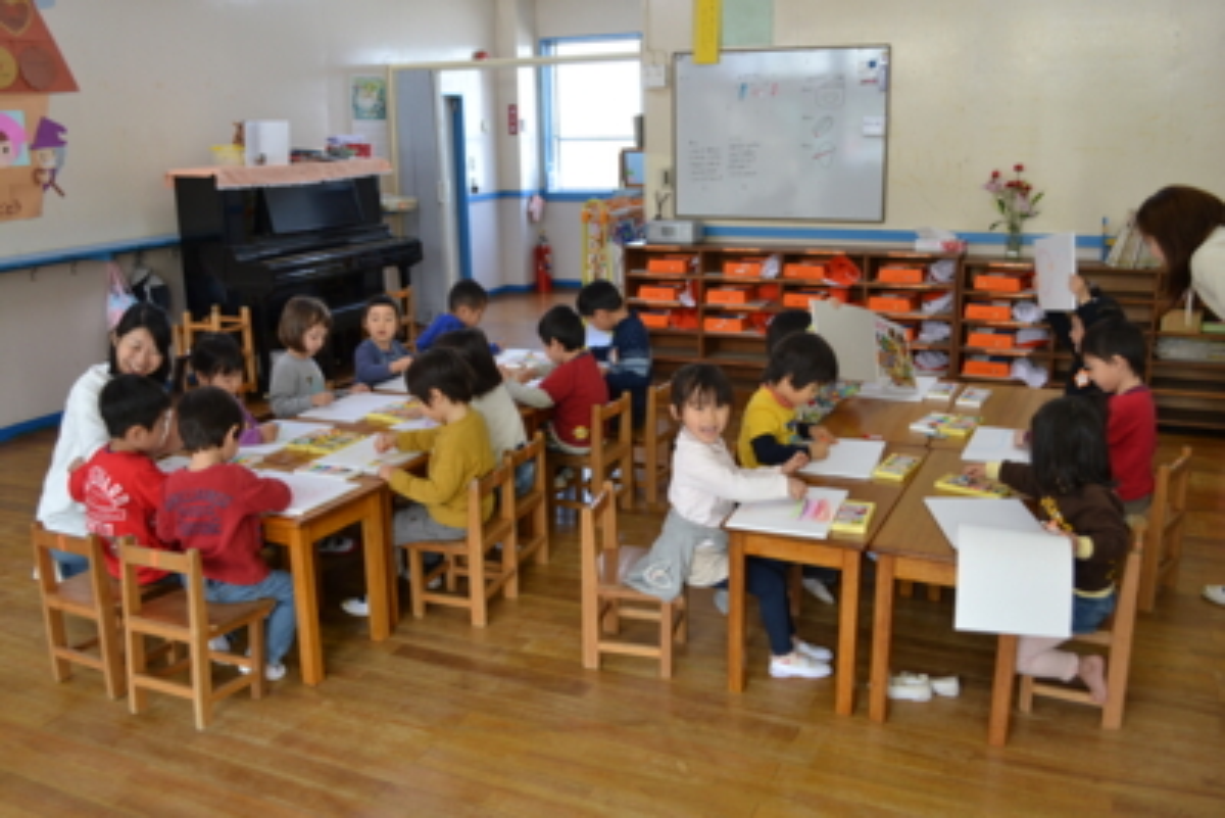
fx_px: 1123
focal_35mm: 33
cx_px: 612
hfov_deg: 57.2
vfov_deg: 40.0
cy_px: 409
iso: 400
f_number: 5
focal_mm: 22
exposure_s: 1/100
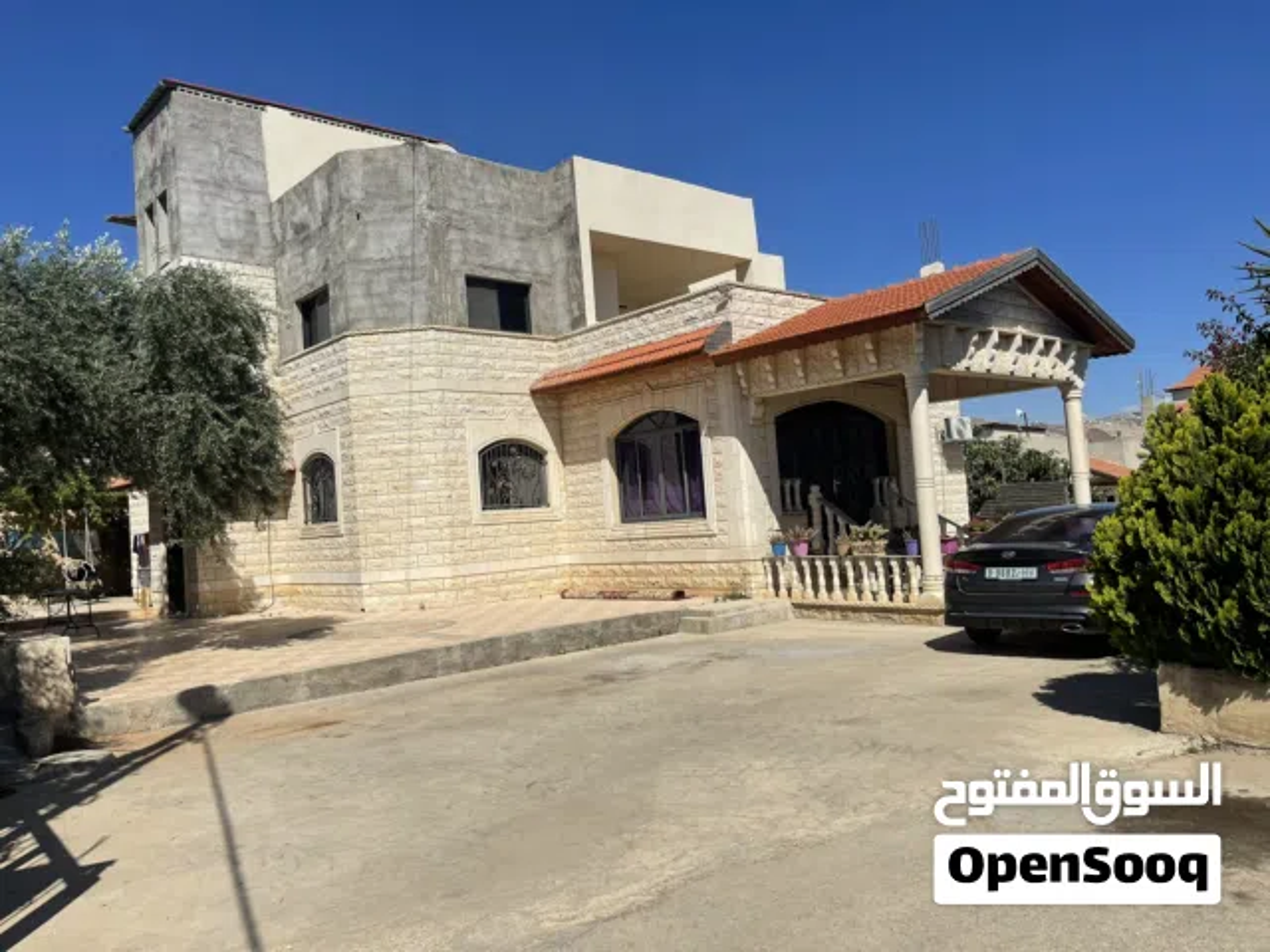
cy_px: 476
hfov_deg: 69.4
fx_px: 917
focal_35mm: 25
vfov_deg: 54.9
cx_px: 635
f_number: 1.6
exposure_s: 1/7407
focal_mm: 5.1
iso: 32
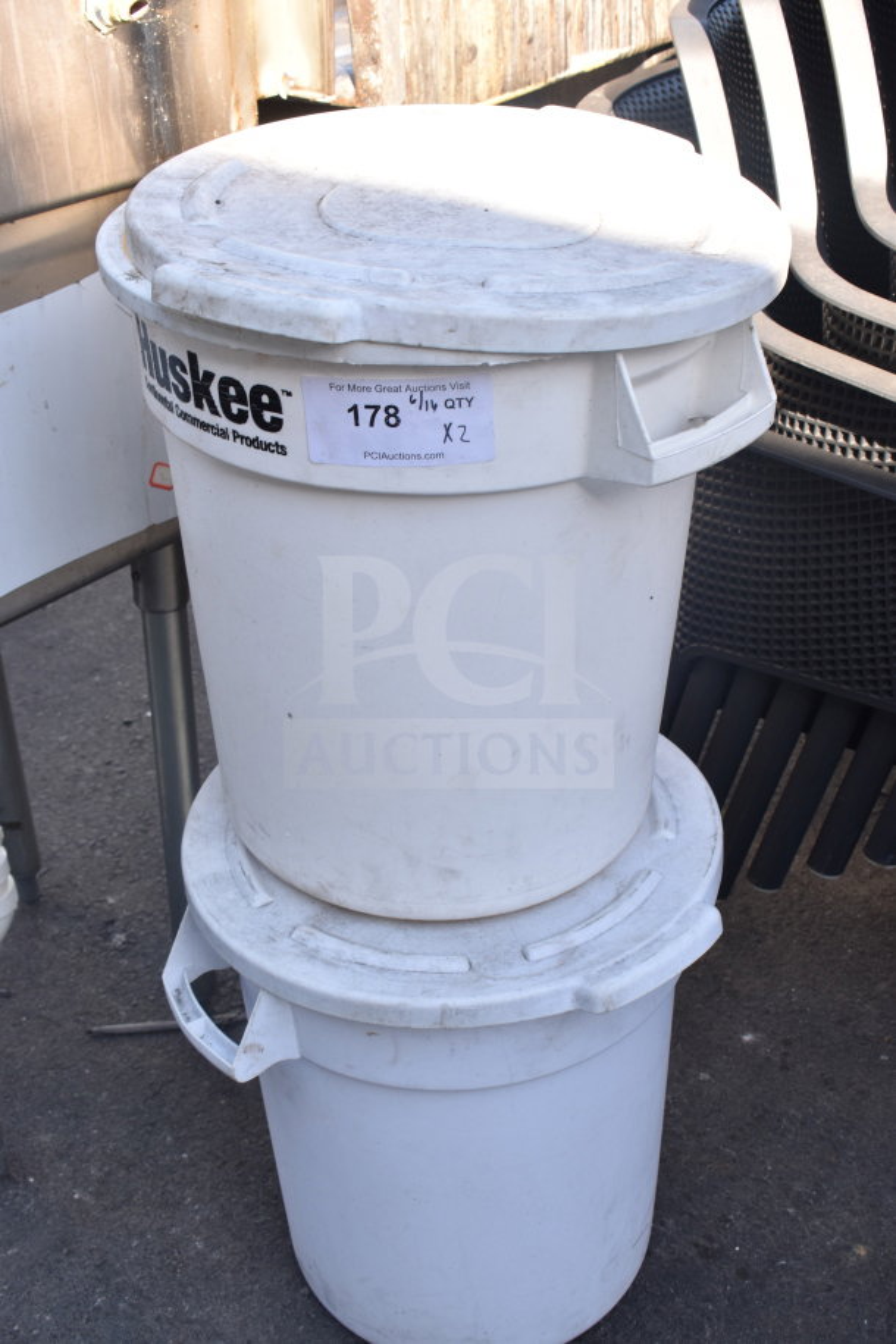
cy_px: 672
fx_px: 1512
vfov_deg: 47.9
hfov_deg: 33.0
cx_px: 448
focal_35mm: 40
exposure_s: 1/160
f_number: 6.3
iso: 200
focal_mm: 27
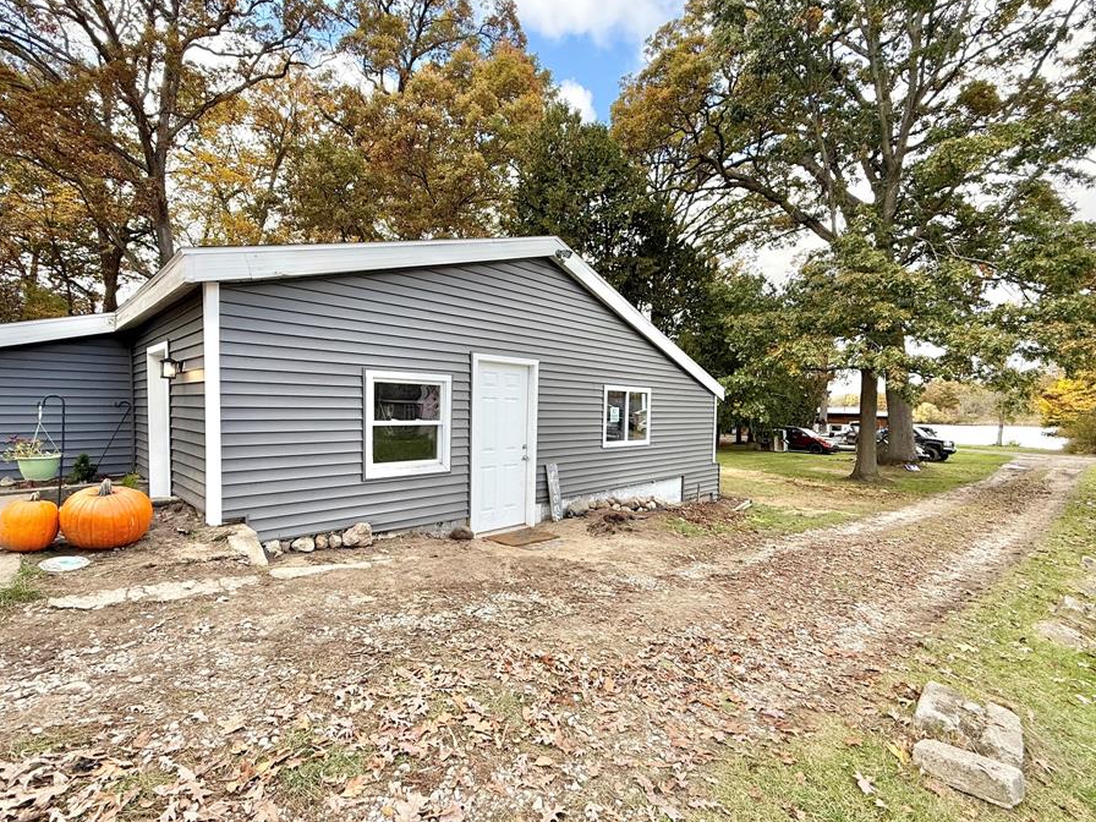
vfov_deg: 78.0
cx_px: 530
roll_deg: -0.7
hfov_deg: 94.5
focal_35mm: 16
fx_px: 507
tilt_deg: -2.1
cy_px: 433
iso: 64
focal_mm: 2.22
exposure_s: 1/439
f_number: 2.2
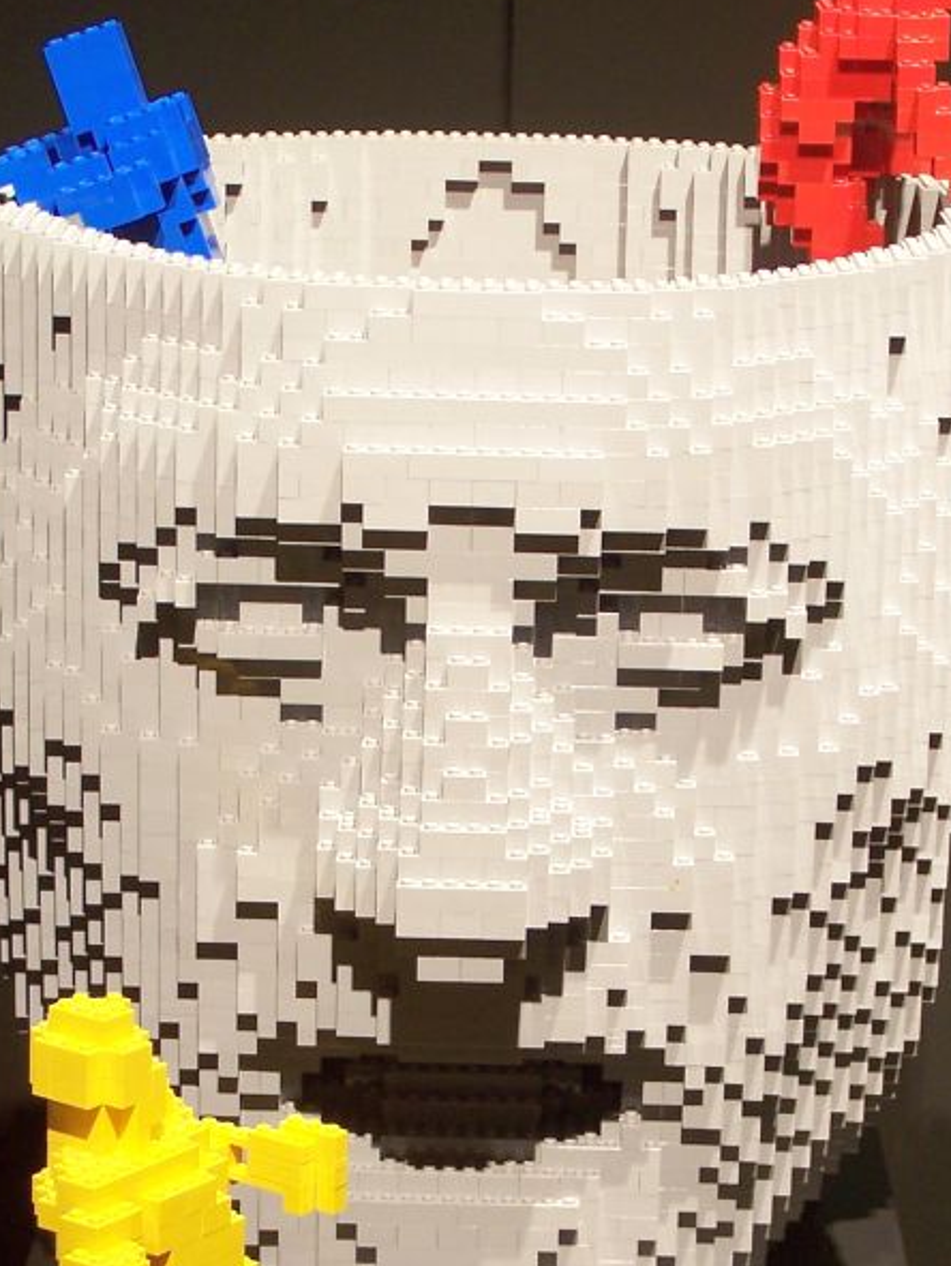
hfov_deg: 12.8
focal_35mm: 116
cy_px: 857
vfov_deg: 16.9
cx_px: 490
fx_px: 4245
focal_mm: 11.1
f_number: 3.2
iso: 80
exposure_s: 1/4
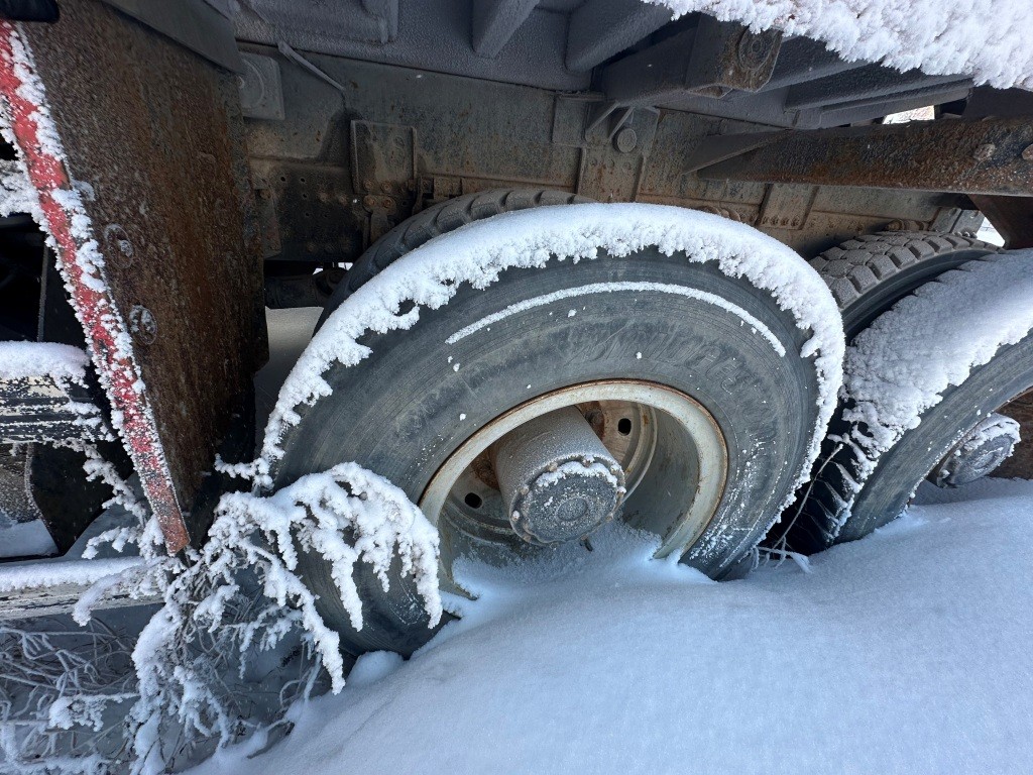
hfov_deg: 102.1
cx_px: 516
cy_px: 388
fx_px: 418
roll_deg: -7.8
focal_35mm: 14
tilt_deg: -28.4
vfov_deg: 85.7
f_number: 2.2
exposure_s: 1/214
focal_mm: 2.22
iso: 40
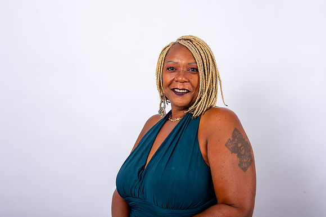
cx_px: 163
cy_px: 108
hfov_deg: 48.5
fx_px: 362
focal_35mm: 40
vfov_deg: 33.4
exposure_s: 1/250
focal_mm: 40
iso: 160
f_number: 8
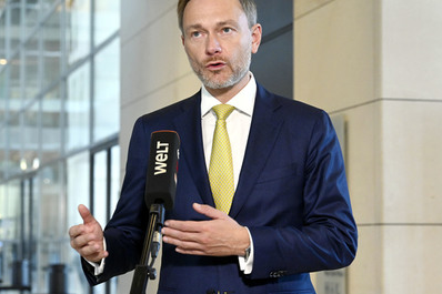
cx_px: 205
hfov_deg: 23.9
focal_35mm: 85
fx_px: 1043
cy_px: 131
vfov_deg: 16.1
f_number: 5.6
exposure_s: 1/200
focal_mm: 75
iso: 6400
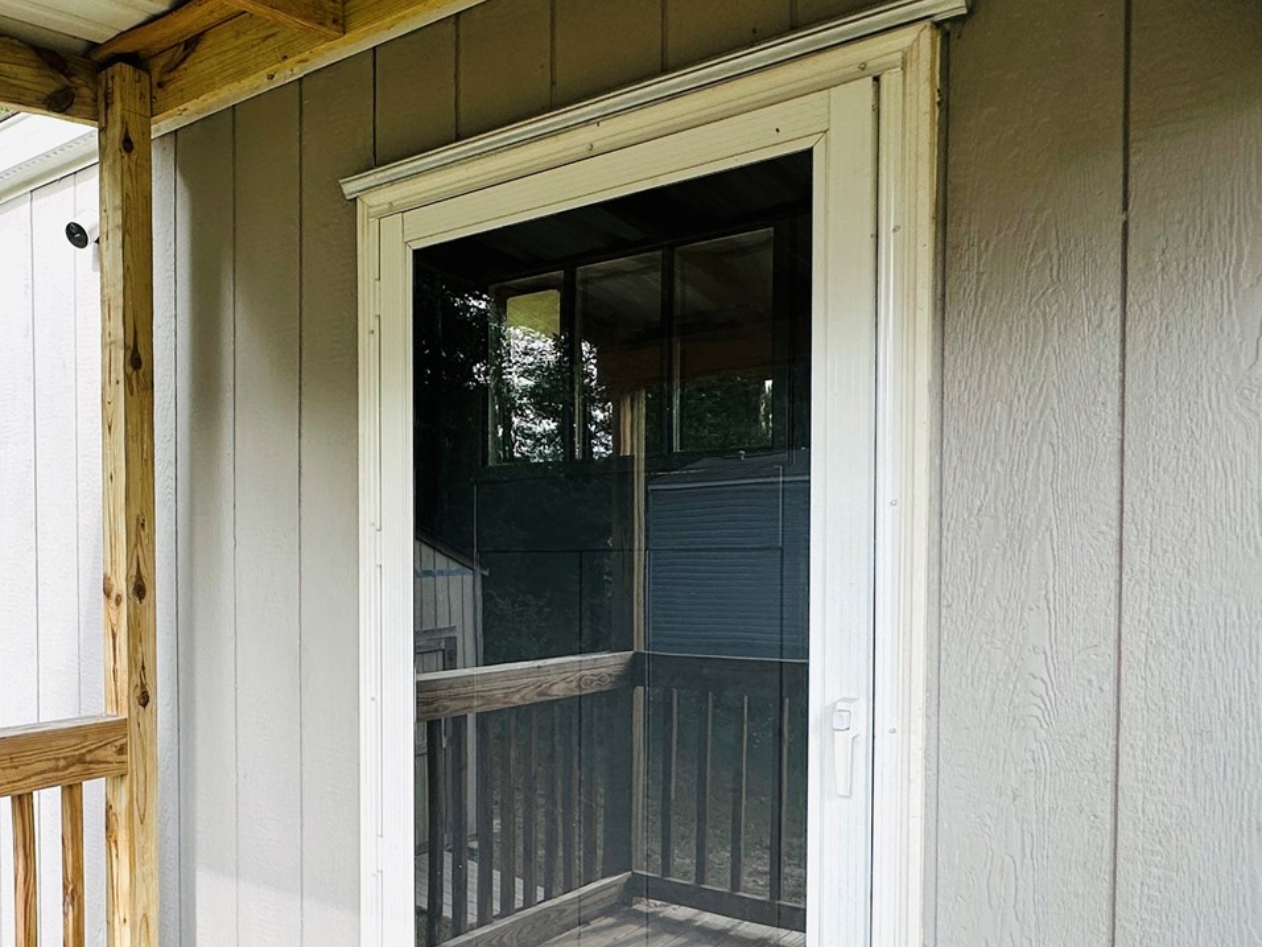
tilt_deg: -1.9
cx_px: 202
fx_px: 1094
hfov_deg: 54.6
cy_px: 589
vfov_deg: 46.4
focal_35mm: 30
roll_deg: -0.5
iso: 40
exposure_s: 1/333
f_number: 2.2
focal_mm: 2.22
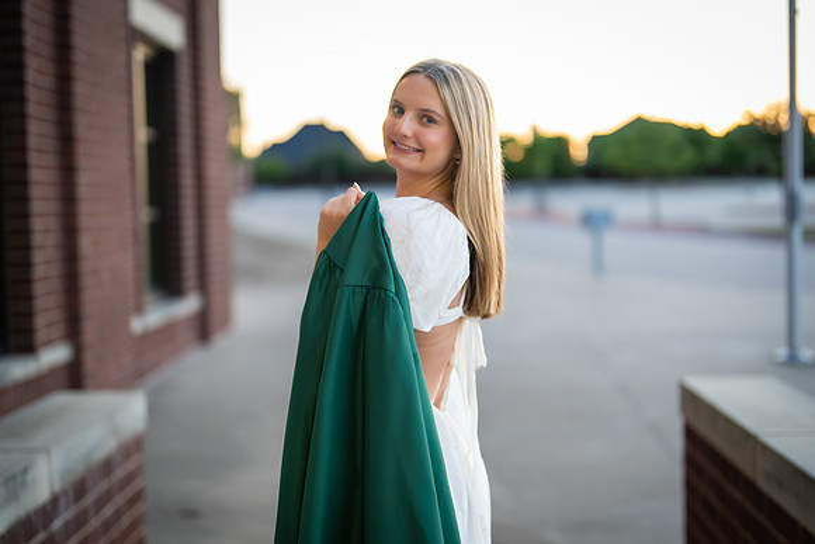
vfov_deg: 27.0
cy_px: 272
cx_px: 408
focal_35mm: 50
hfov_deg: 39.6
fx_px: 1132
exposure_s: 1/320
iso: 200
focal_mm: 50
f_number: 1.2
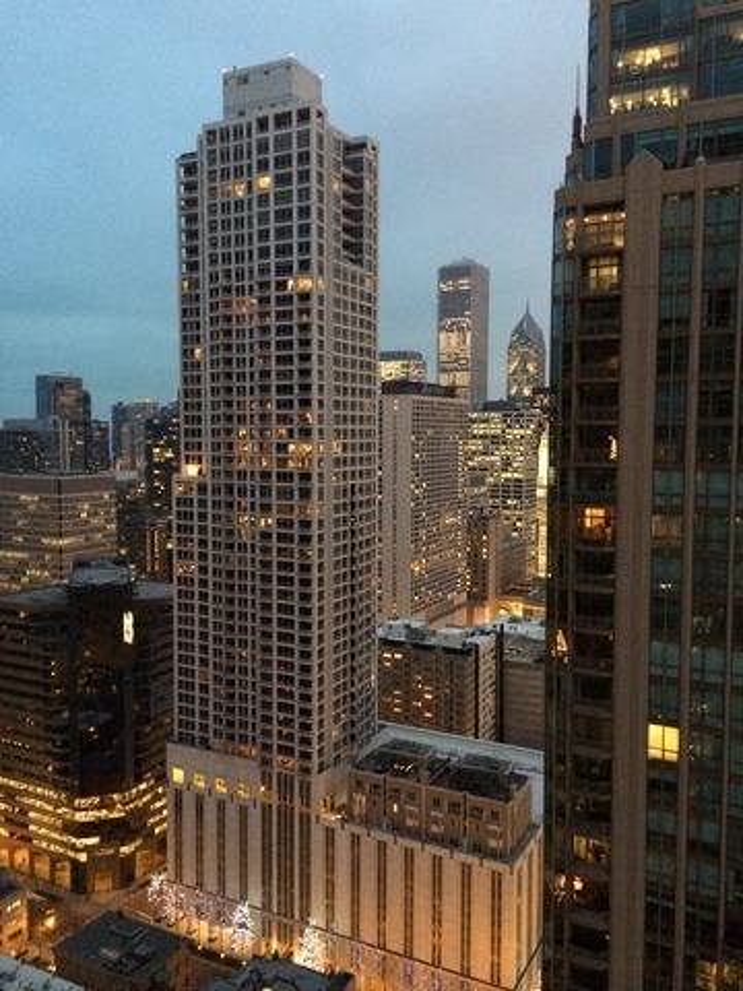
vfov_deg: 60.0
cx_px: 372
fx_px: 859
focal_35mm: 30
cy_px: 496
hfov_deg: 46.8
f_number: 2.2
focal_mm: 4.12
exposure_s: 1/15
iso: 400
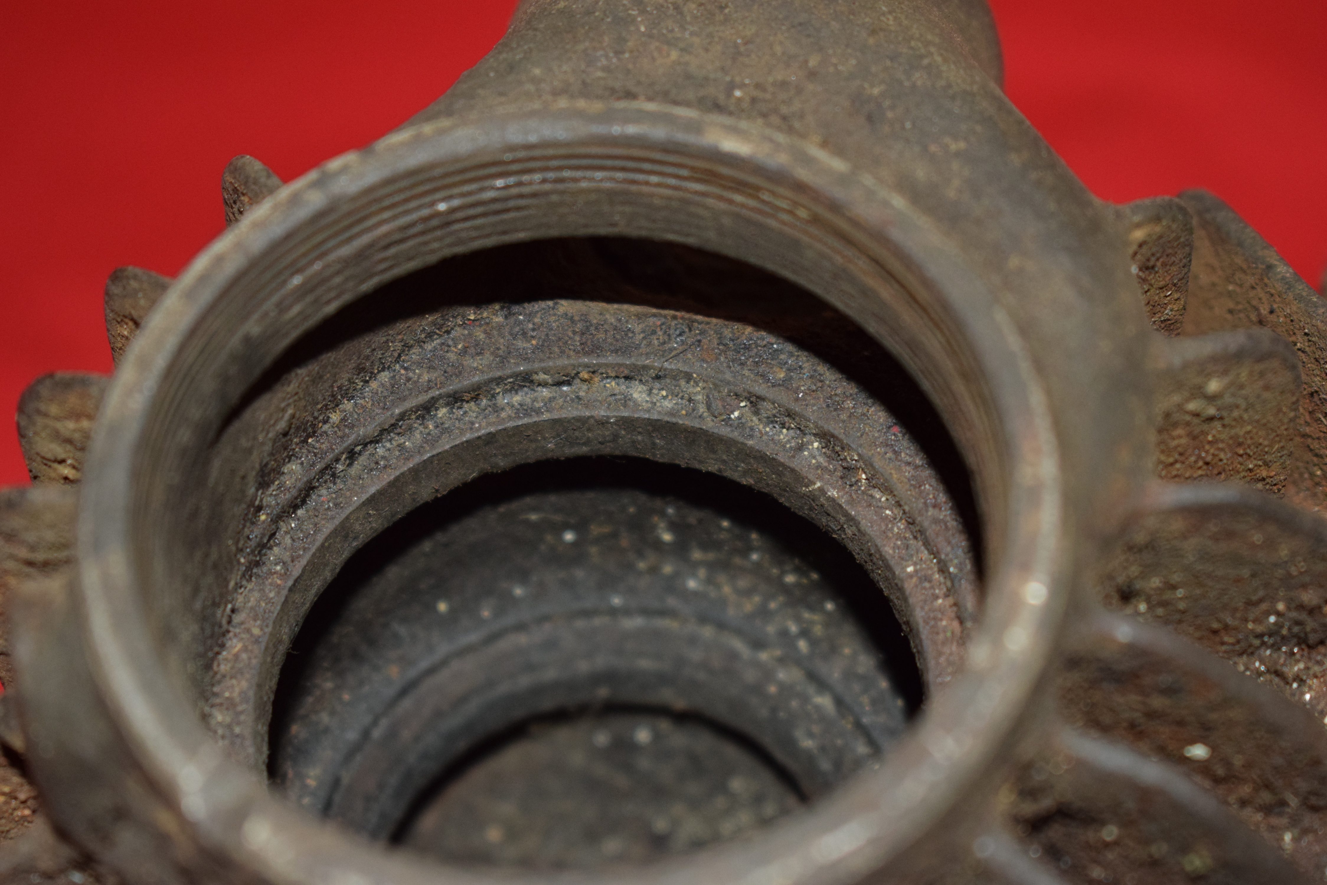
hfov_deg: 24.6
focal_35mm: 82
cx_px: 664
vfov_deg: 16.6
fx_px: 3042
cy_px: 442
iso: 1250
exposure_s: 1/200
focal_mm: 55
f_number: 5.6
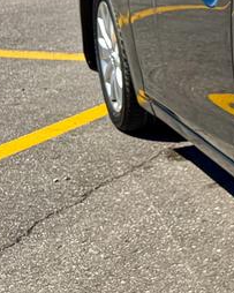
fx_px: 1022
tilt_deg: -14.5
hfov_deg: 10.5
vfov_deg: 16.2
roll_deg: -1.1
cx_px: 628
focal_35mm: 118
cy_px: 60
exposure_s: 1/2833
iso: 80
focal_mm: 6.76
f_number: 1.78
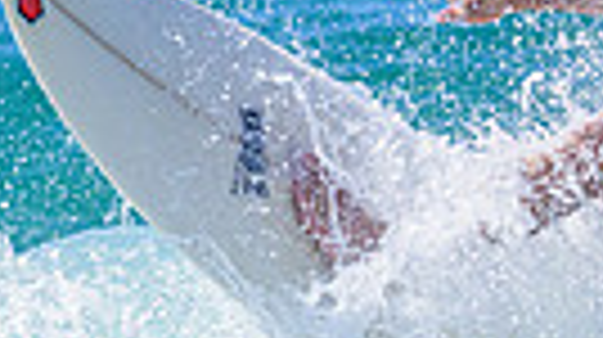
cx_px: 490
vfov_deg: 0.6
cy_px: 414
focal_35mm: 2178
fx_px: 34783
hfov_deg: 1.0
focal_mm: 400
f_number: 11
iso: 1250
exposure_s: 1/2000
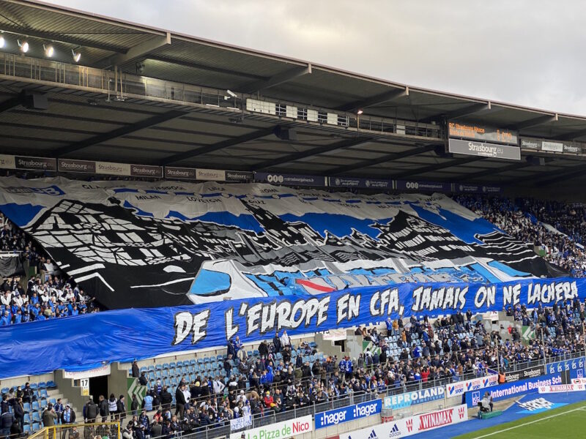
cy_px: 220
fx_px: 880
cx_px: 293
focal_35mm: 52
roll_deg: +2.1
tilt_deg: +3.4
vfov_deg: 28.0
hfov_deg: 36.8
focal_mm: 6
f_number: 2
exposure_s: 1/229
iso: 20
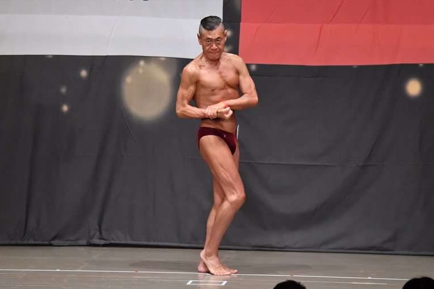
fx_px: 2917
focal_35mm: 242
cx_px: 216
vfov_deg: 5.7
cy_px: 144
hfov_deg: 8.5
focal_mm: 160
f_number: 5.6
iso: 6400
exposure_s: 1/400
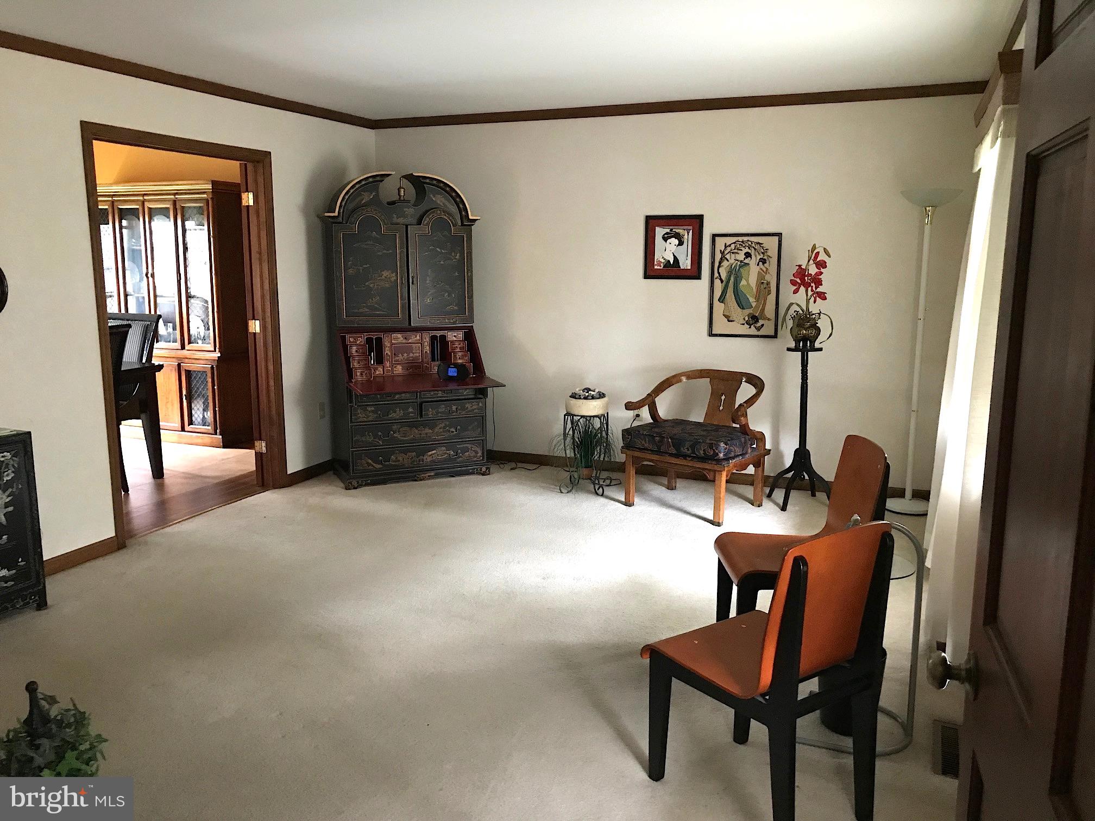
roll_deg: +0.1
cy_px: 410
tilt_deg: -10.4
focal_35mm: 28
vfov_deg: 49.7
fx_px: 886
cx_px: 548
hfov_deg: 63.4
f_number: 1.8
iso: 100
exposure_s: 1/5
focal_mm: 3.99
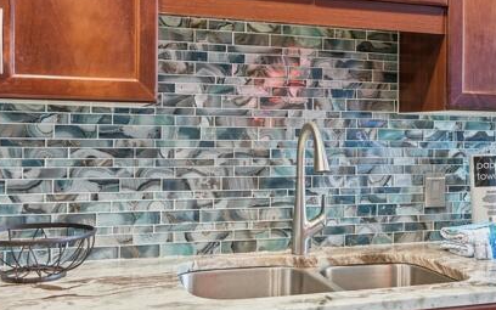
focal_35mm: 45
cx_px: 309
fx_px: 608
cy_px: 190
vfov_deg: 28.5
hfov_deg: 44.0
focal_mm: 30
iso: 320
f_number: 5.6
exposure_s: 1/60
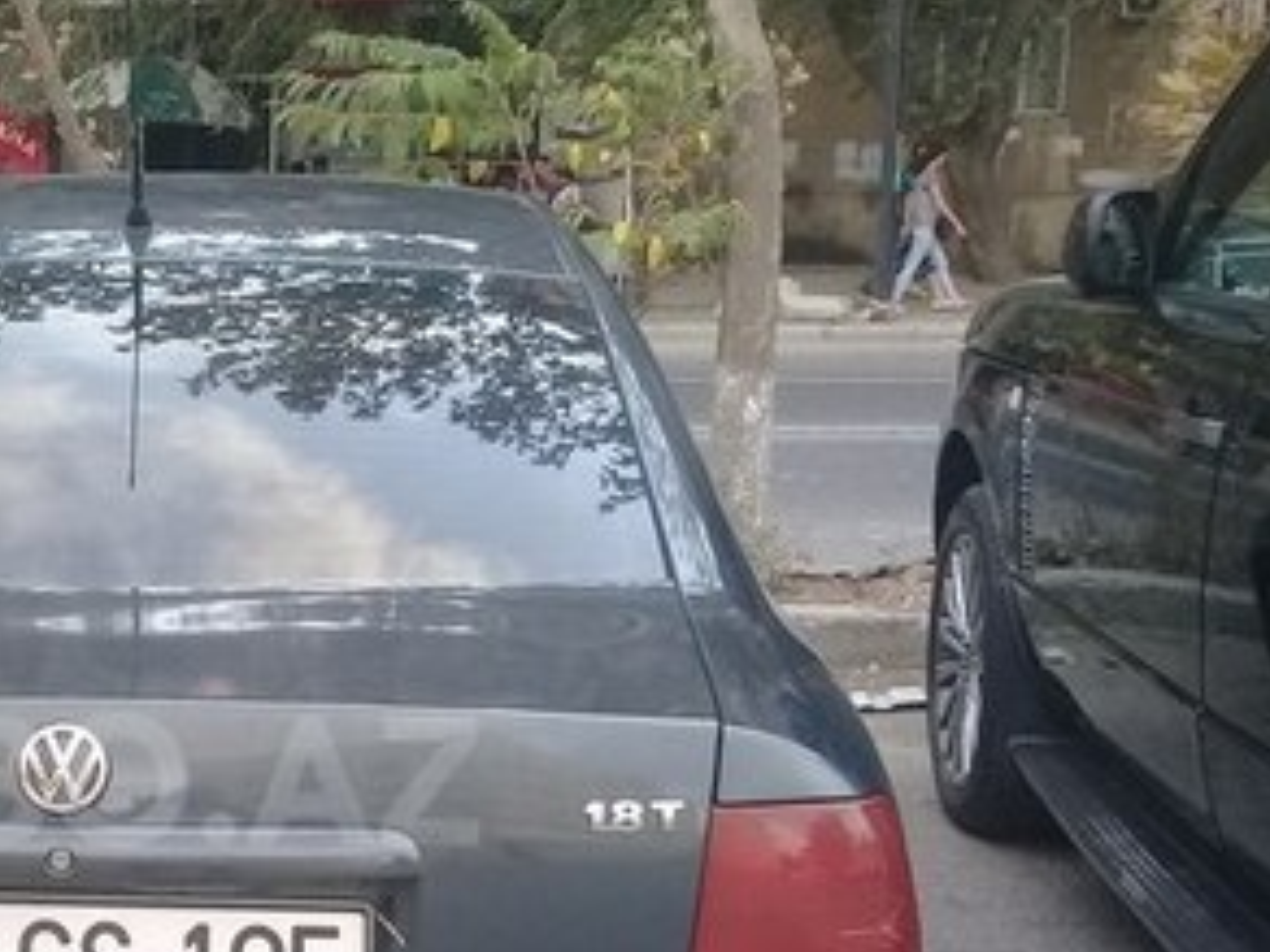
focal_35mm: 70
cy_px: 780
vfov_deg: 20.7
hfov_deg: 26.5
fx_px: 2568
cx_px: 35
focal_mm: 3.3
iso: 64
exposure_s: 1/100
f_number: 2.2
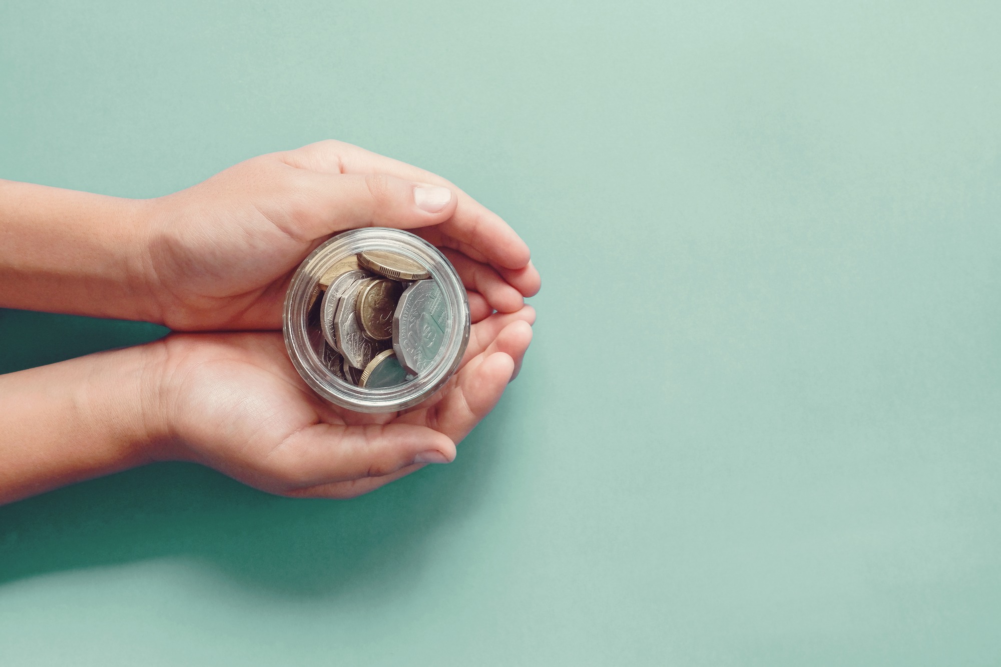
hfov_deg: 53.1
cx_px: 500
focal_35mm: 36
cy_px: 334
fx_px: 1001
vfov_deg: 36.9
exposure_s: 1/60
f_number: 9
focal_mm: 24.2
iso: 640
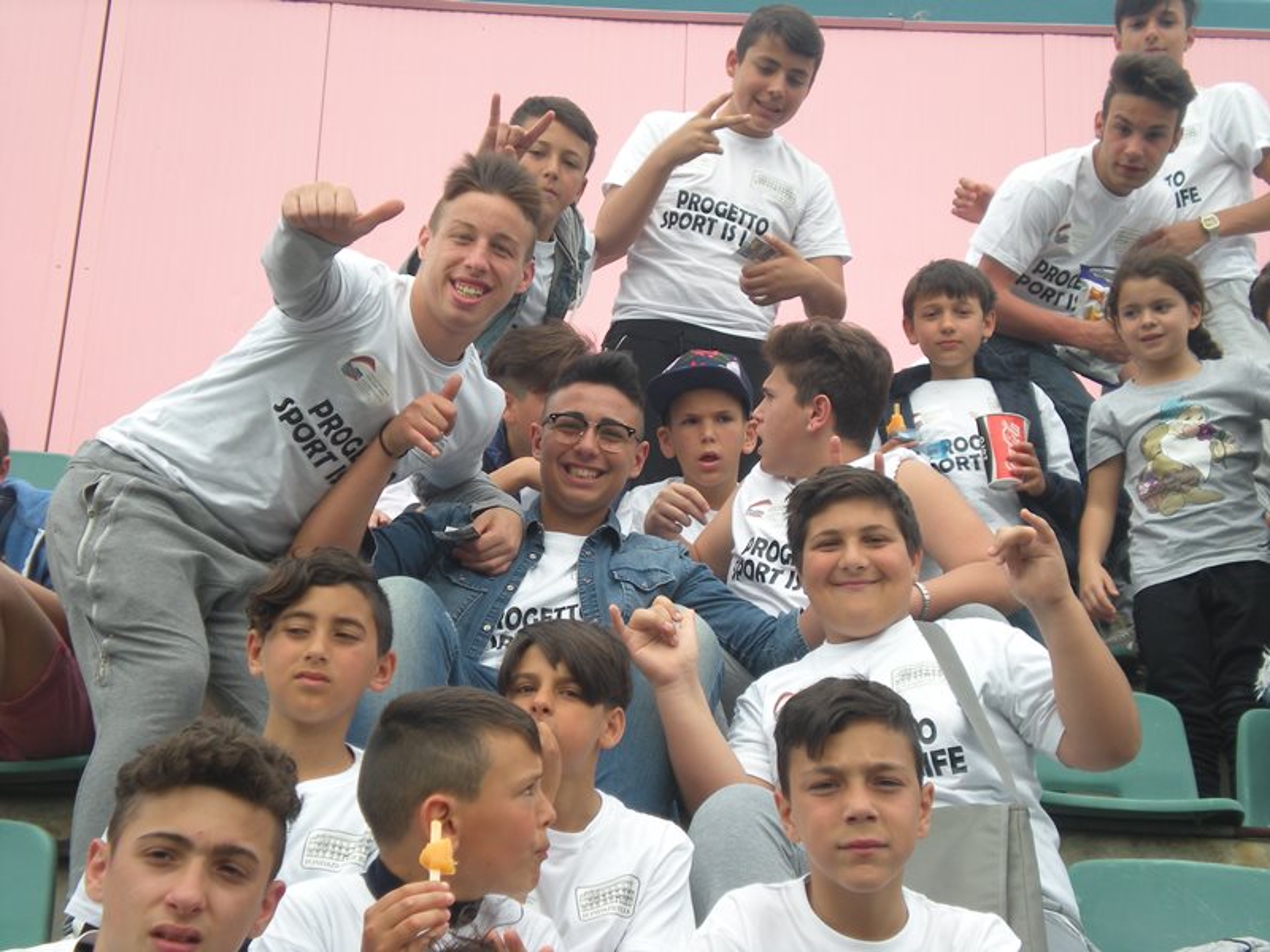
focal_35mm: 74
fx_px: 2715
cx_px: 635
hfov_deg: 26.3
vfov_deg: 19.9
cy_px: 476
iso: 64
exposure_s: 1/204
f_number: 4.6
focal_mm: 12.3
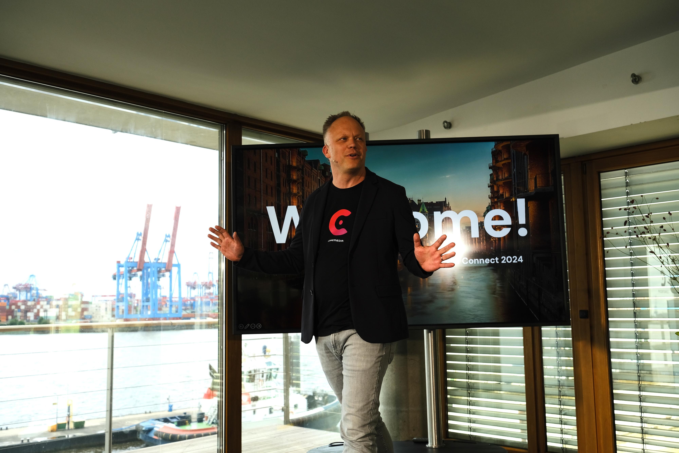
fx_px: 660
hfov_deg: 54.4
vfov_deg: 37.8
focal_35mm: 35
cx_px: 340
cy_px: 226
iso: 320
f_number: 4
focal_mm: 23
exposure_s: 1/320
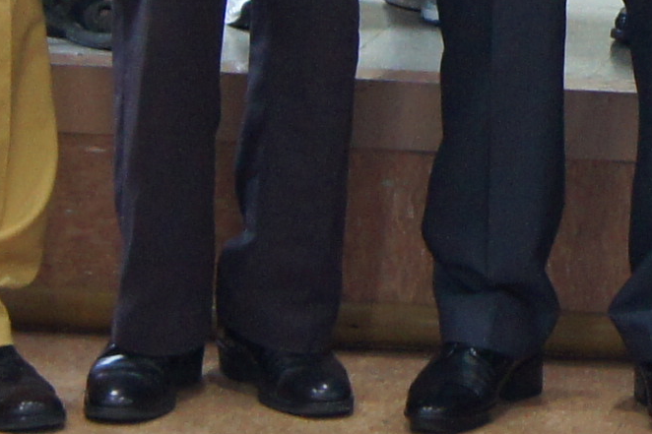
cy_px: -374
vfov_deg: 5.0
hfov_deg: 7.5
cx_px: 1011
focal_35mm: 271
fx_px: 4907
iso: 800
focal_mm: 28
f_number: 4.5
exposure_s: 1/50
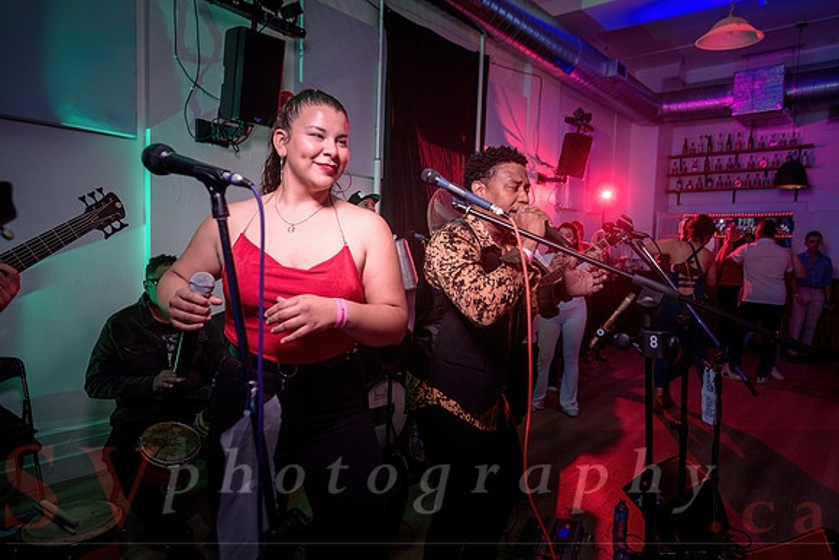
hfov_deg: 73.7
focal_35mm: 24
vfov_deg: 53.2
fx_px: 559
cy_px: 280
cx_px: 420
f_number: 3.5
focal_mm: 24
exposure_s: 1/60
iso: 400
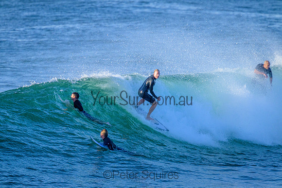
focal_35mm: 800
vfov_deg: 1.7
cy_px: 94
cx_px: 141
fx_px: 6268
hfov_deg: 2.6
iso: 2000
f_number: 11
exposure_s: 1/2000
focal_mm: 800
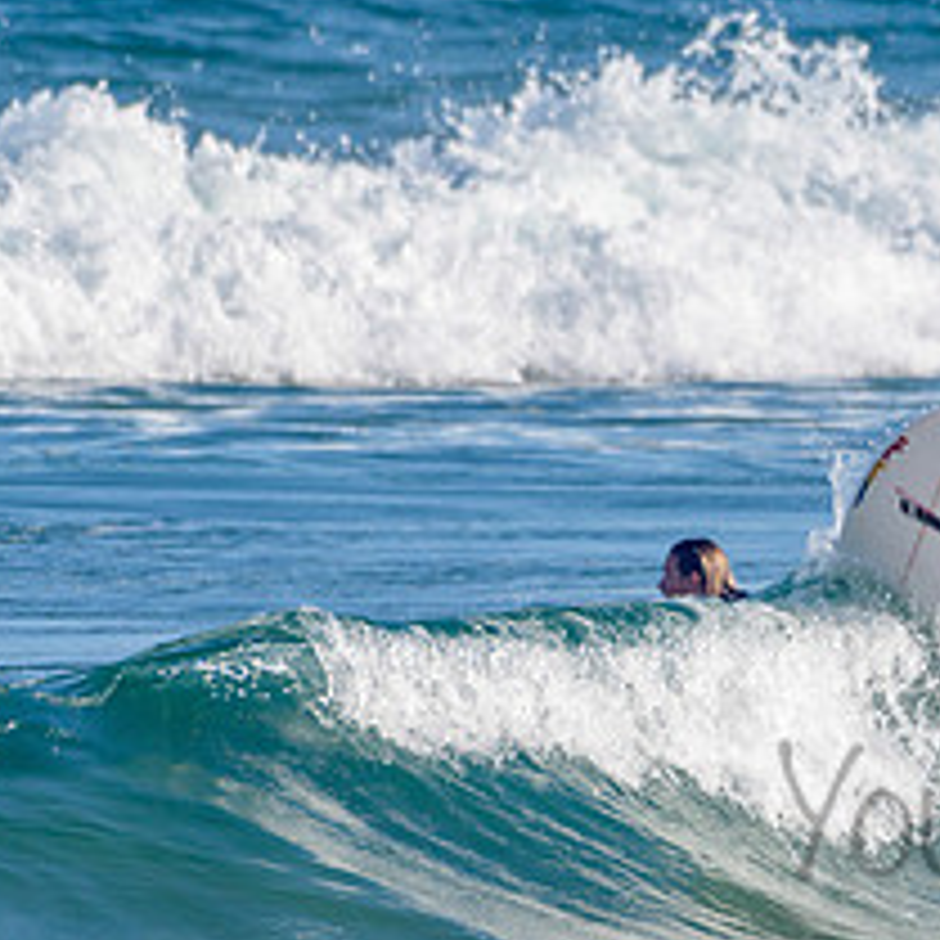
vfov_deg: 1.2
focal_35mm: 1449
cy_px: 575
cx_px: 946
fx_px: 44517
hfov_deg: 1.2
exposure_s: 1/2000
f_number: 5.6
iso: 125
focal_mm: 500
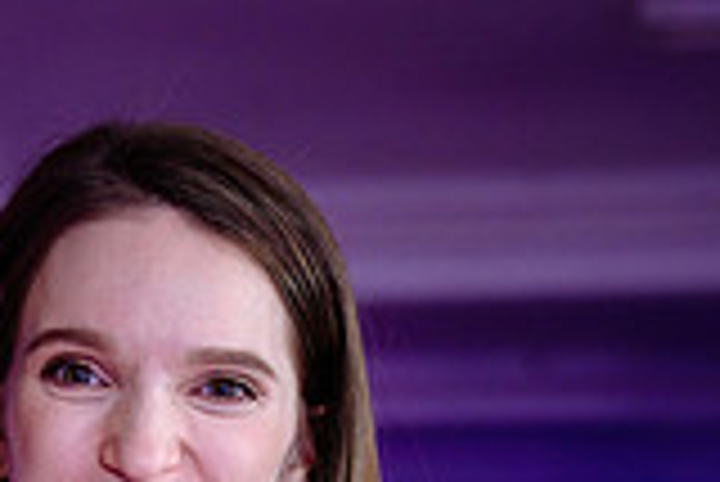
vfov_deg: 8.5
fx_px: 3123
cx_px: -40
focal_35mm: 156
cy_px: 831
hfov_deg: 12.9
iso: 1600
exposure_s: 1/125
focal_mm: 43
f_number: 2.8
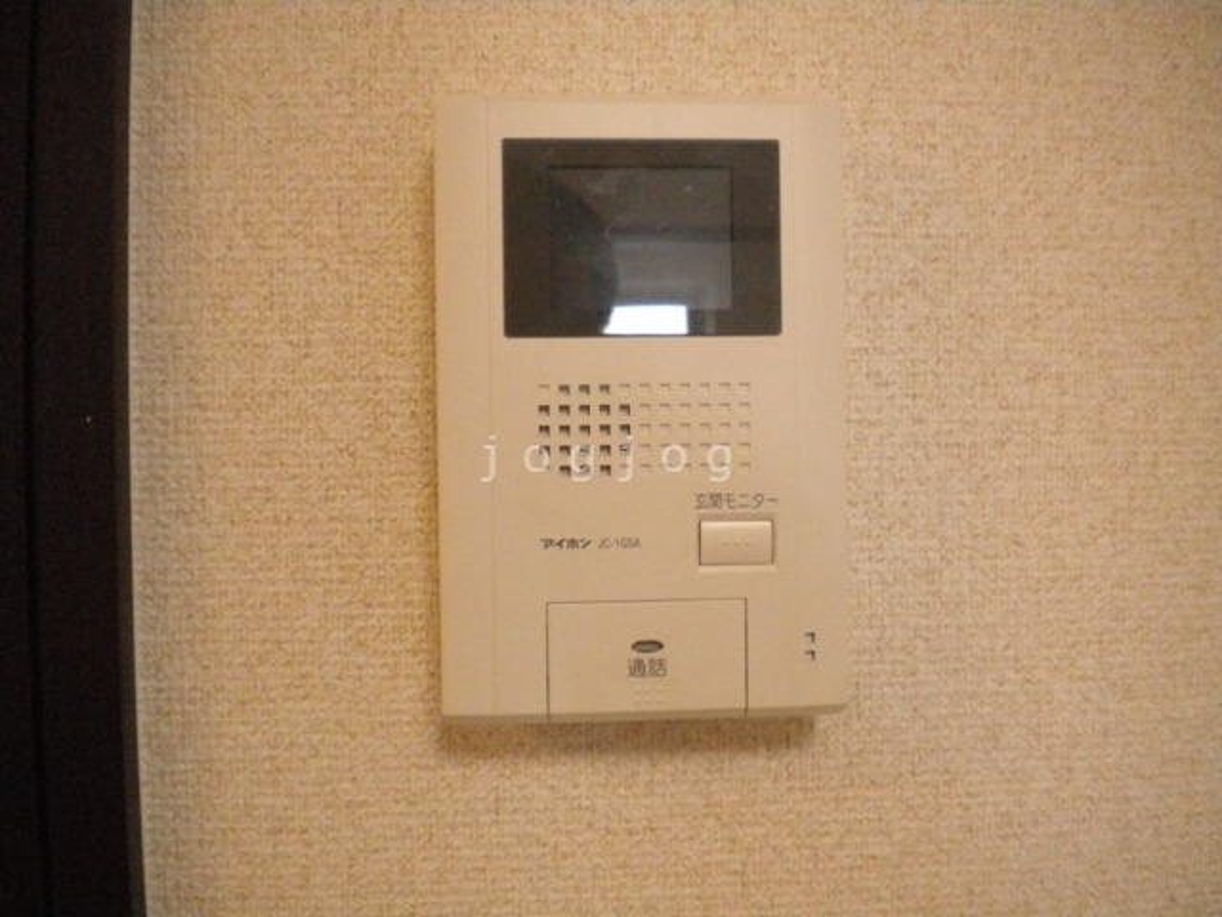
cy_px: 458
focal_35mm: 35
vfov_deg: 40.7
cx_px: 611
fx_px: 1236
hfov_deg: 52.6
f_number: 3.1
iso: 800
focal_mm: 6.3
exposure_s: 1/62.4
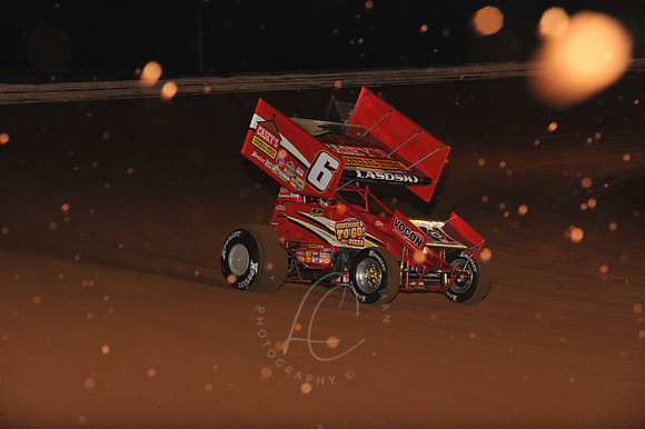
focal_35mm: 120
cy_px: 214
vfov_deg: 11.4
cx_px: 322
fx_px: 2149
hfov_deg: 17.1
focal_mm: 120
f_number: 7.1
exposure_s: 1/320
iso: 1250
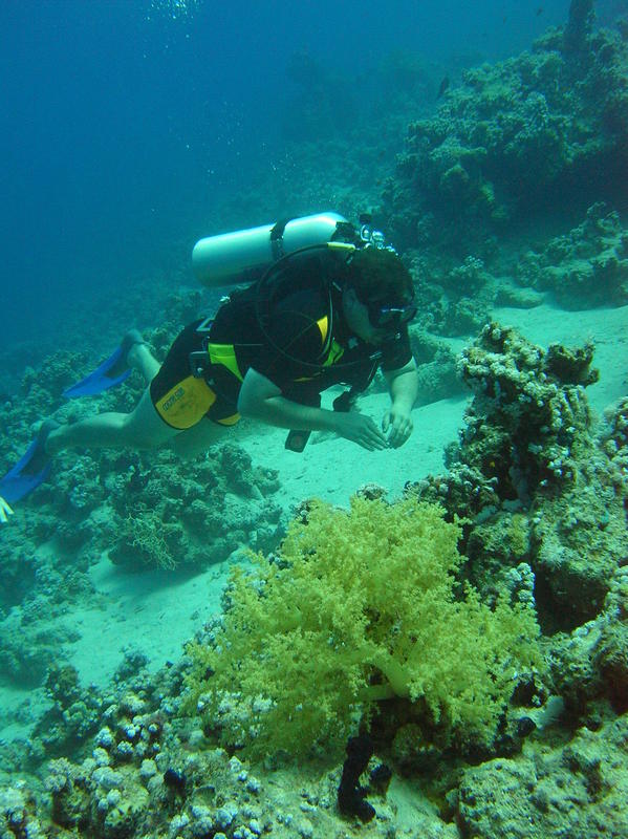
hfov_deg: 41.8
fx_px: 823
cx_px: 314
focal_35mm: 34
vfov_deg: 54.0
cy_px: 420
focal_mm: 5.7
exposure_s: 1/100
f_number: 4.9
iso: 50
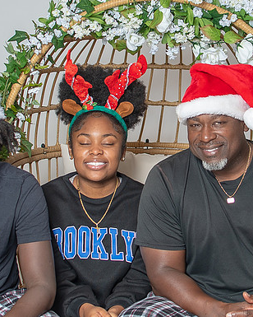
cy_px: 105
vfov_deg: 16.8
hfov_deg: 13.5
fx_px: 1067
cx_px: 164
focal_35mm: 114
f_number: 3.2
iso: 100
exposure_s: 1/250
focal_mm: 35
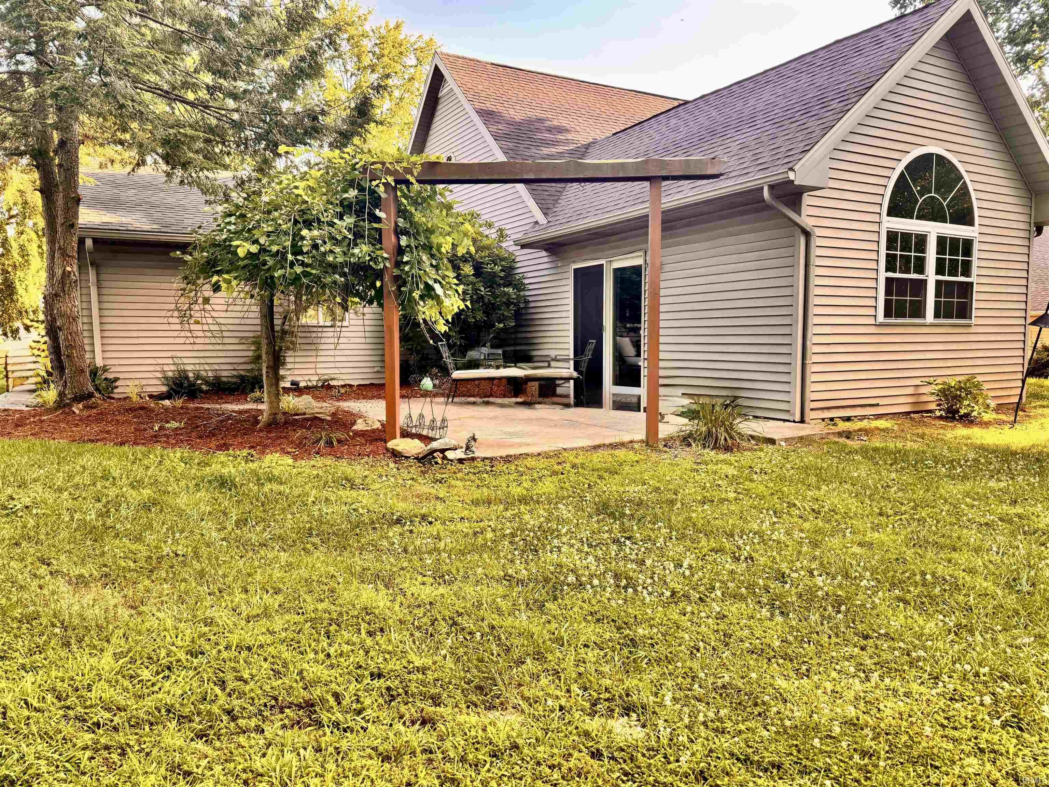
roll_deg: +0.7
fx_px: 727
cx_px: 524
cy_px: 394
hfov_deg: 71.6
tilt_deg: -5.1
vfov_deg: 56.8
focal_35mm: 24
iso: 64
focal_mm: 6.76
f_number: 1.78
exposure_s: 1/213
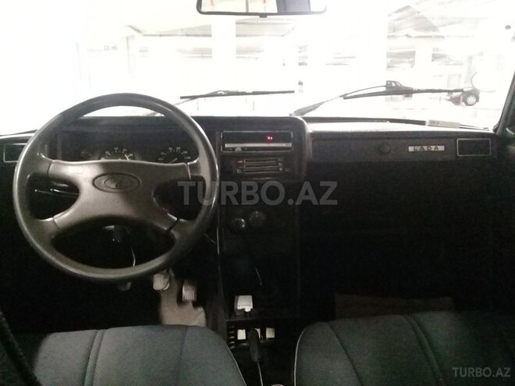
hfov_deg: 58.4
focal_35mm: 31
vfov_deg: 45.4
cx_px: 258
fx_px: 461
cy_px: 193
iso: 1250
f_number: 2.2
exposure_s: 1/17
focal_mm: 3.3
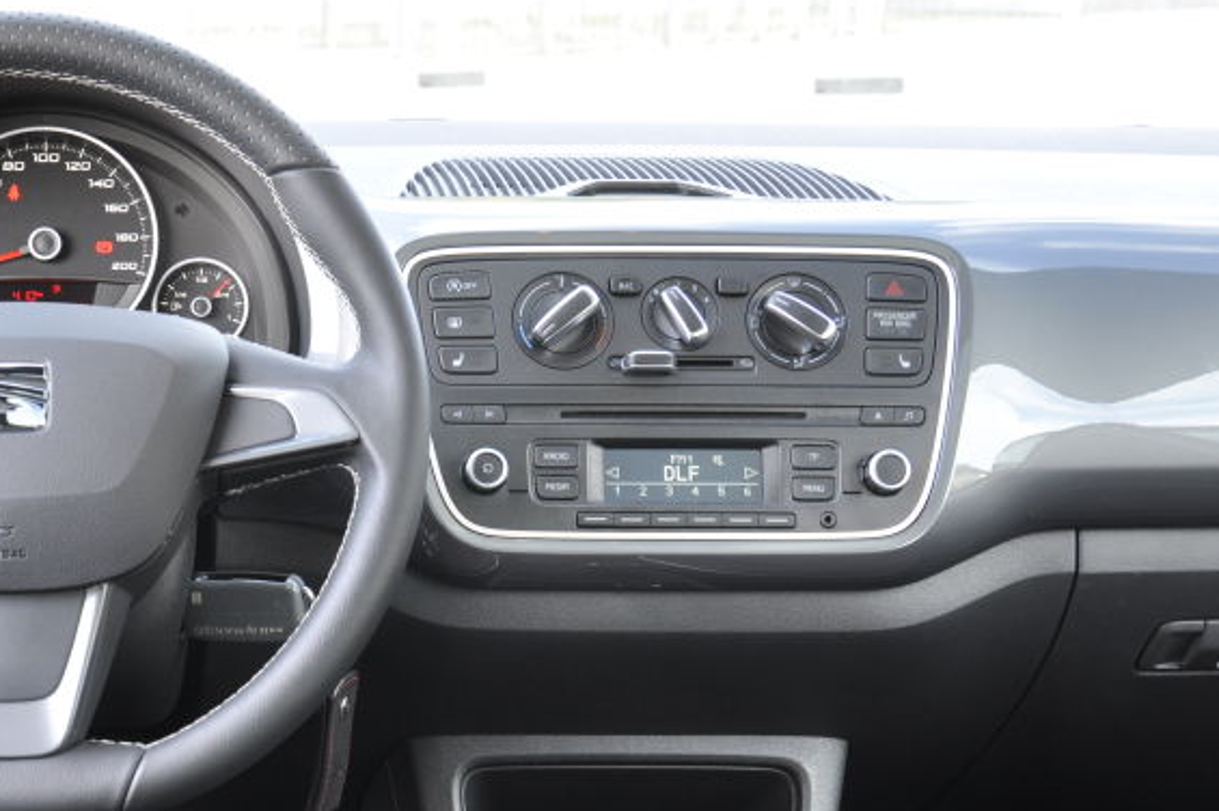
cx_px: 181
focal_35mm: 68
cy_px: 671
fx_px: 2298
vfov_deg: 19.8
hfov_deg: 28.8
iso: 360
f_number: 5.6
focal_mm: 25
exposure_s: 1/30
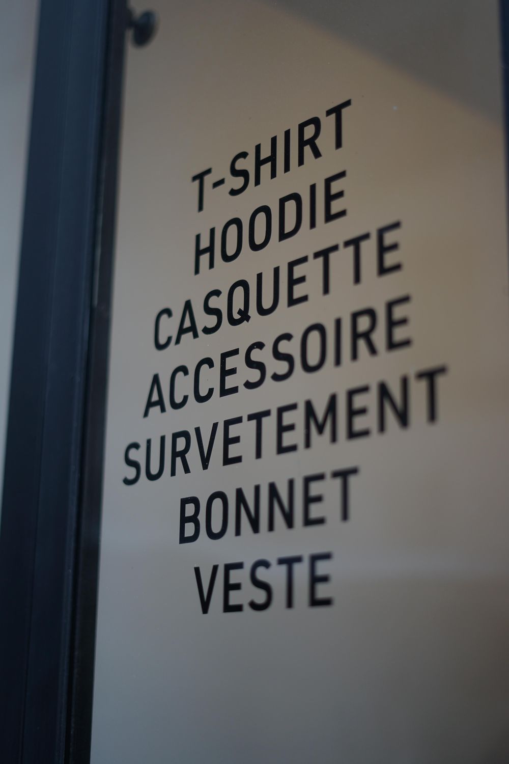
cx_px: 254
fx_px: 1060
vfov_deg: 39.6
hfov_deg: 27.0
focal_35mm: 50
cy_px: 382
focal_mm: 50
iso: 200
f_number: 1.8
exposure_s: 1/60
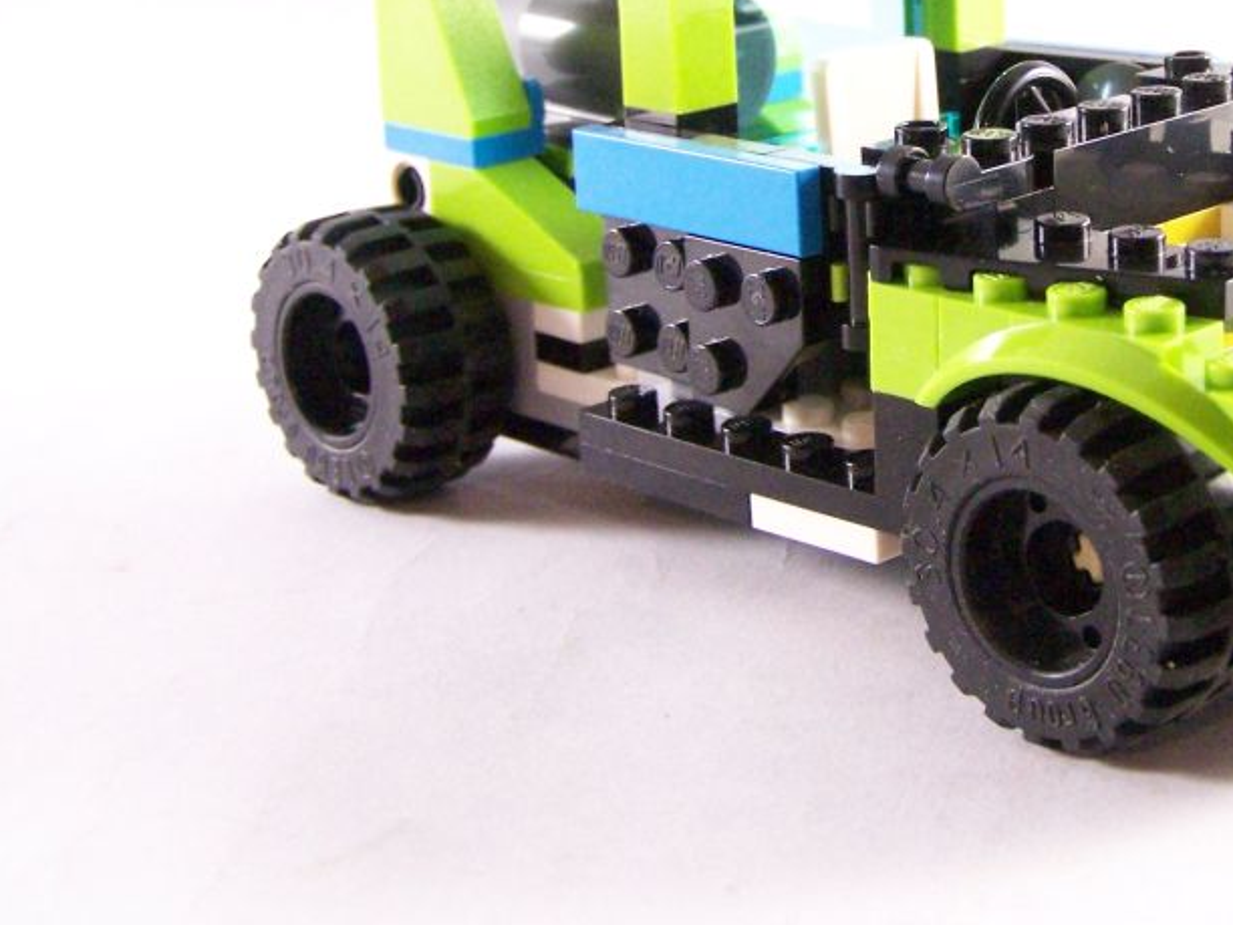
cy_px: 153
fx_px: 2565
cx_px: 1011
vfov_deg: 20.2
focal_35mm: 72
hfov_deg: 26.5
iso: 400
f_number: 3.2
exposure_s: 1/45
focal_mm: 7.1
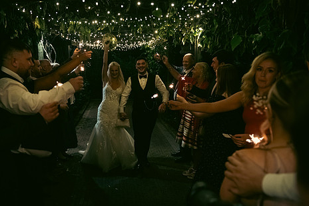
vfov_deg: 37.8
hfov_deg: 53.9
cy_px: 108
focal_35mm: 35
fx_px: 300
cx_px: 118
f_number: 3.5
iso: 2500
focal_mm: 28
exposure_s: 1/160
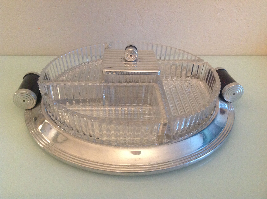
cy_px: 100
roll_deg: -1.3
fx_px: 270
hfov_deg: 52.7
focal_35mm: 35
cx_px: 134
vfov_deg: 40.6
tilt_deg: -31.8
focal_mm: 4.28
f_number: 2.4
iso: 400
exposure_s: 1/15
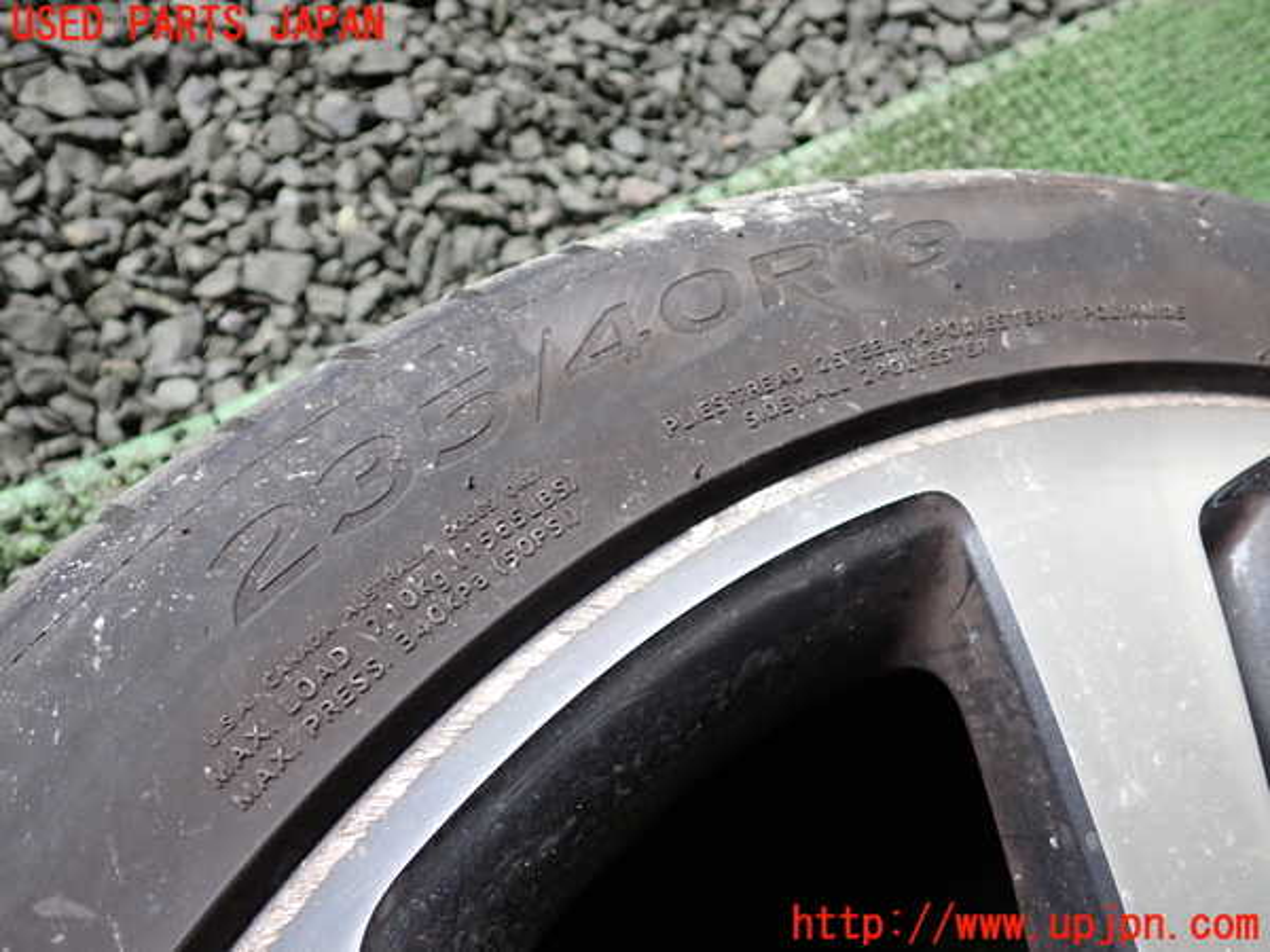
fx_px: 1101
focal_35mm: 30
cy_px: 476
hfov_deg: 60.0
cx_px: 635
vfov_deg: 46.8
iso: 200
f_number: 2.3
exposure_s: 1/50
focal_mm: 5.4
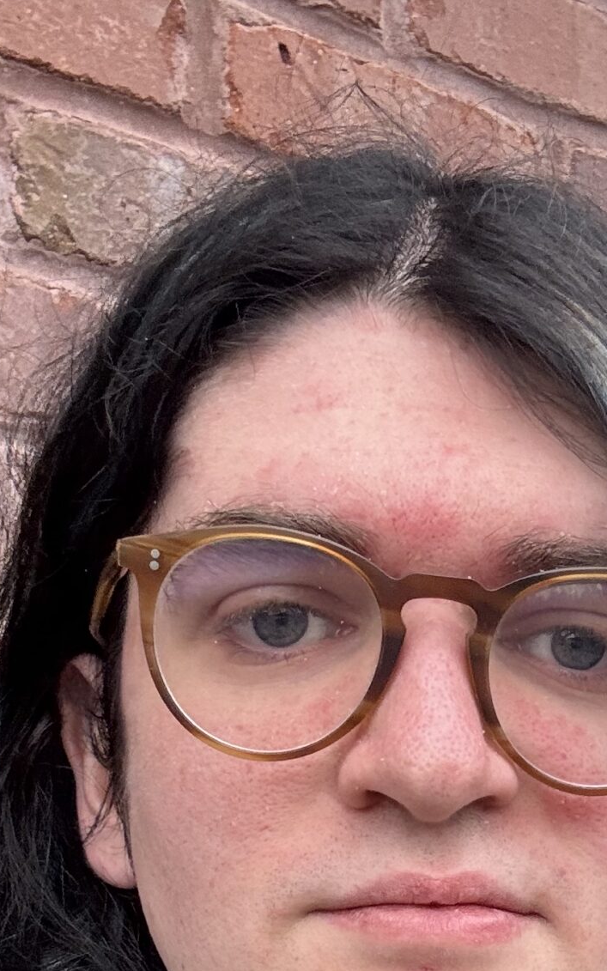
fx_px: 1905
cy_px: 1071
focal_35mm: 72
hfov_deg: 18.0
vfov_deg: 26.3
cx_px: 442
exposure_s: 1/121
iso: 64
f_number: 1.9
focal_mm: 2.69
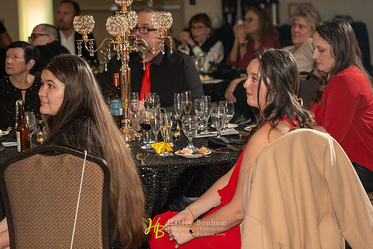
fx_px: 1088
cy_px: 124
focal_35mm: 105
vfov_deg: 13.0
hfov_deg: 19.5
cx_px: 186
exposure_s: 1/200
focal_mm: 105
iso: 1600
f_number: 4
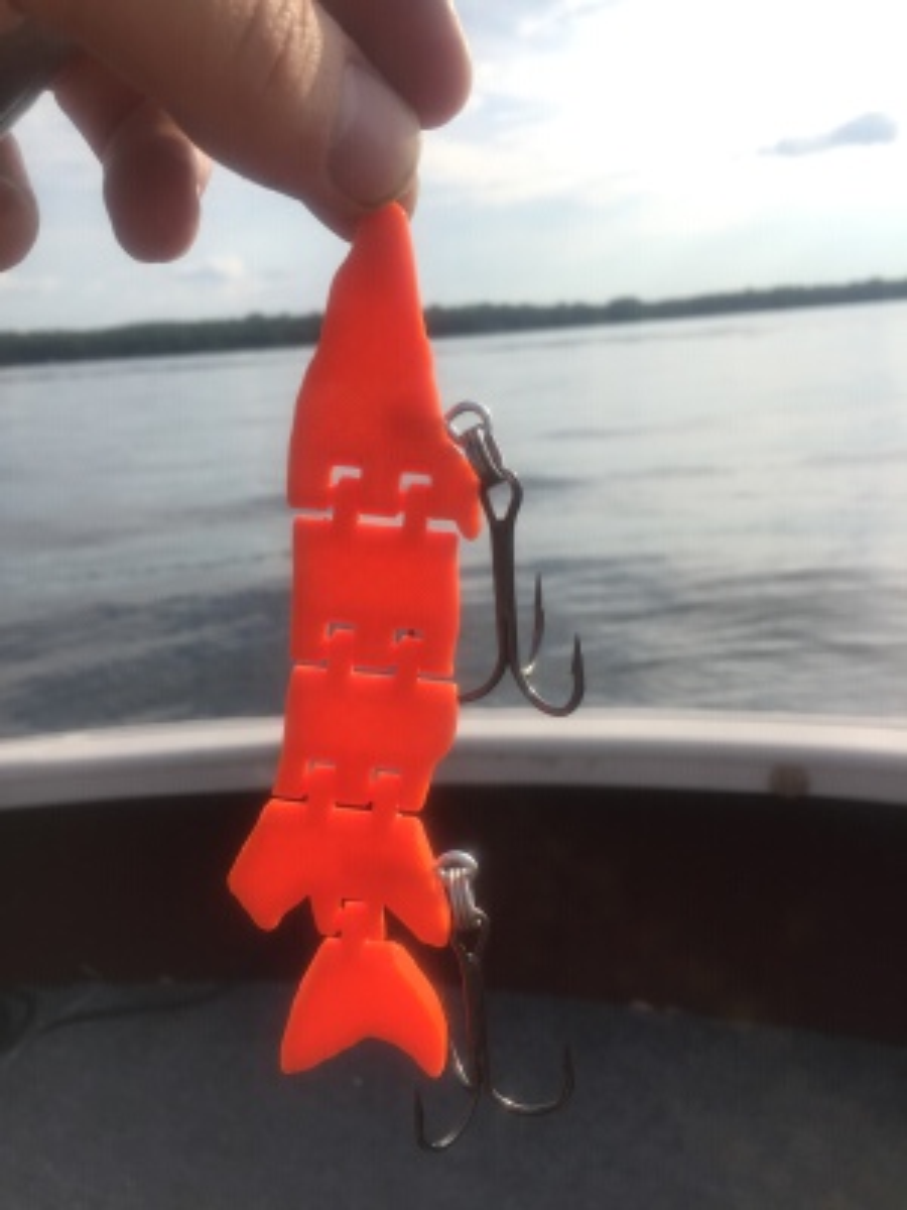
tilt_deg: -14.1
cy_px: 605
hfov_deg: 48.2
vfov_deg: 61.7
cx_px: 454
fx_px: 1013
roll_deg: +4.8
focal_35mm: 29
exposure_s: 1/1464
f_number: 2.2
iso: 32
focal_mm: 4.15
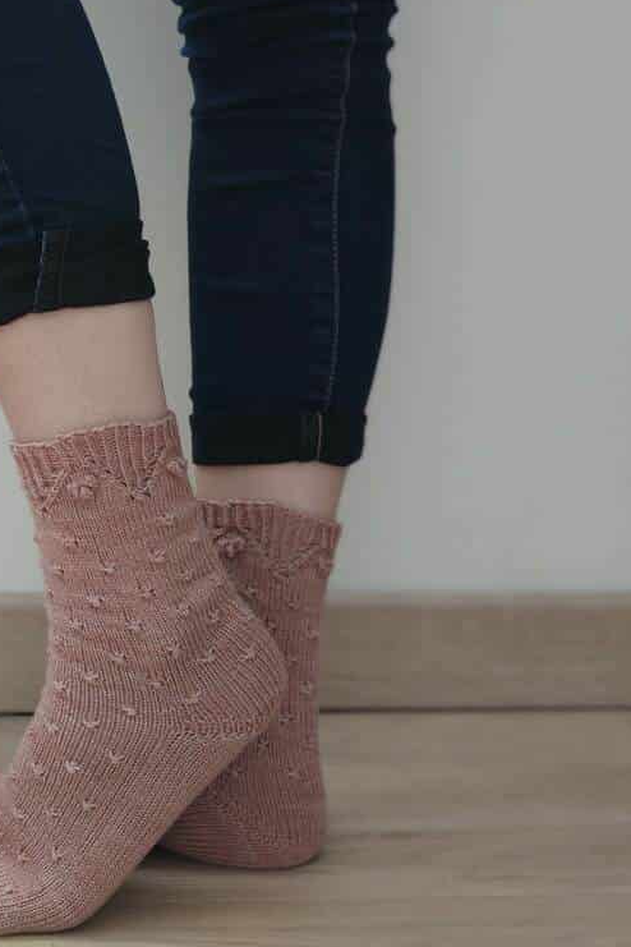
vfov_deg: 34.5
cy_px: 469
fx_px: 1525
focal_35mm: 58
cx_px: 135
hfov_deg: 23.1
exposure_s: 1/33
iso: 793
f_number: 2
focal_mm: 8.16
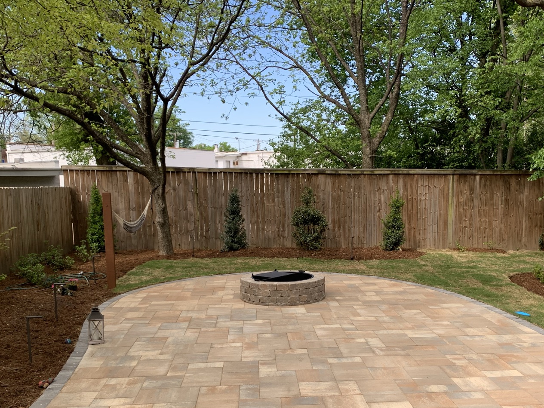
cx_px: 301
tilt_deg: -9.1
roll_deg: +1.8
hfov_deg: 50.0
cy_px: 267
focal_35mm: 37
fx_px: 582
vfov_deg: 38.3
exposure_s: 1/495
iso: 25
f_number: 1.8
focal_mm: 4.25
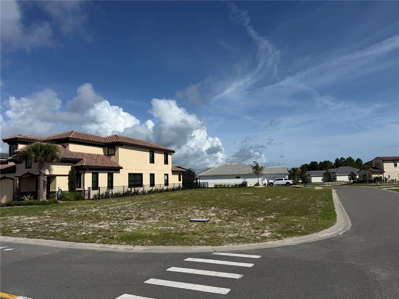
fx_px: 277
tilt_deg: +7.0
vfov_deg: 56.8
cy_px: 150
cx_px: 200
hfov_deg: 71.6
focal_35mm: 24
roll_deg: +2.0
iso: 80
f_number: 1.78
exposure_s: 1/10309
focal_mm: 6.76
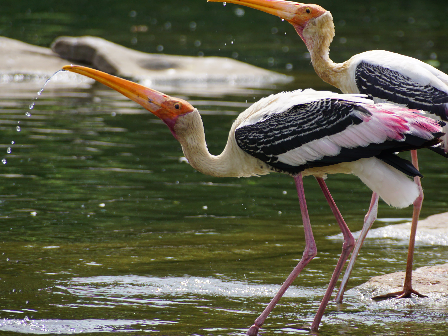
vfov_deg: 3.0
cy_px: 141
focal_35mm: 504
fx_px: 6523
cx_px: 263
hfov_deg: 3.9
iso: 160
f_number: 6.3
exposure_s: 1/400
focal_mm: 250
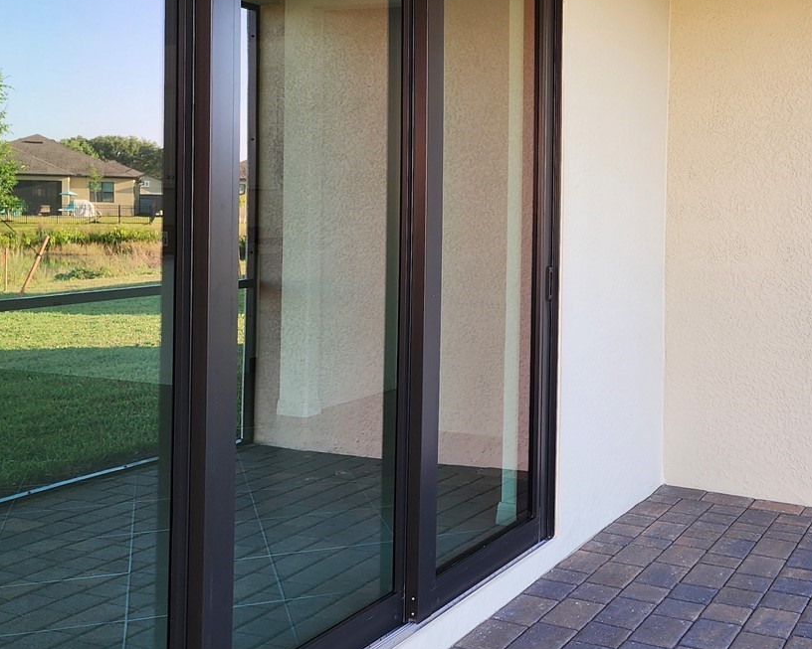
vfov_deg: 33.9
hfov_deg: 40.9
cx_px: 603
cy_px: 232
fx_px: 1058
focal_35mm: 44
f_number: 1.8
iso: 64
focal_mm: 6.4
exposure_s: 1/180
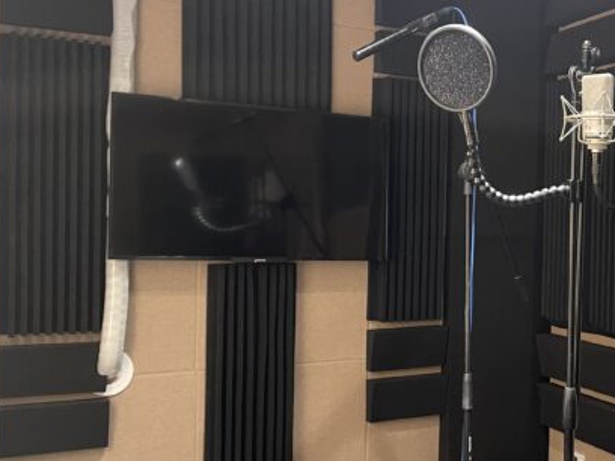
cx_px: 500
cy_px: 235
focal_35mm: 49
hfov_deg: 37.4
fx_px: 871
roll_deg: -1.8
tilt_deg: -0.4
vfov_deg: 29.7
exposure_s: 1/33
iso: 400
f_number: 1.6
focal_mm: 4.2
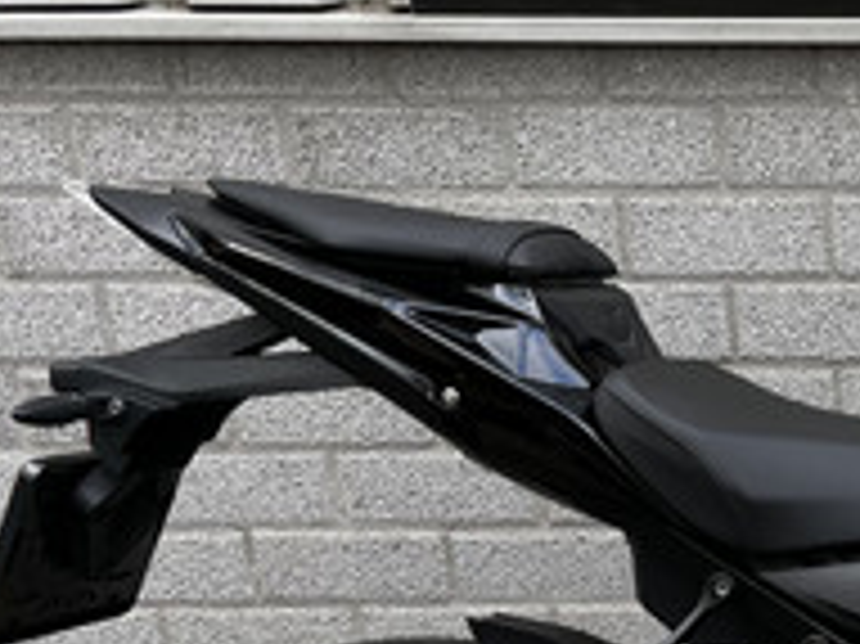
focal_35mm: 87
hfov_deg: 19.9
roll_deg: +0.2
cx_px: 1238
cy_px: 707
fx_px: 2160
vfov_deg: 16.4
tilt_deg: -23.7
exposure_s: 1/122
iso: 40
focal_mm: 5.1
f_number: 1.6
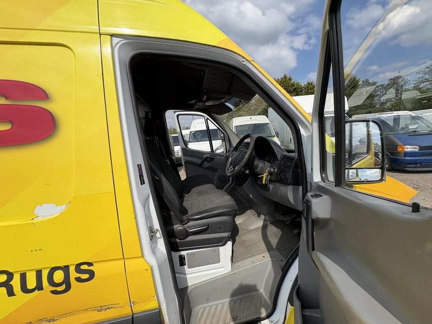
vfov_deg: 85.7
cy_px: 162
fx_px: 175
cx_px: 216
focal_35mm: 14
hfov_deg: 102.1
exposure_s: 1/1567
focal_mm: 2.22
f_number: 2.2
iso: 64
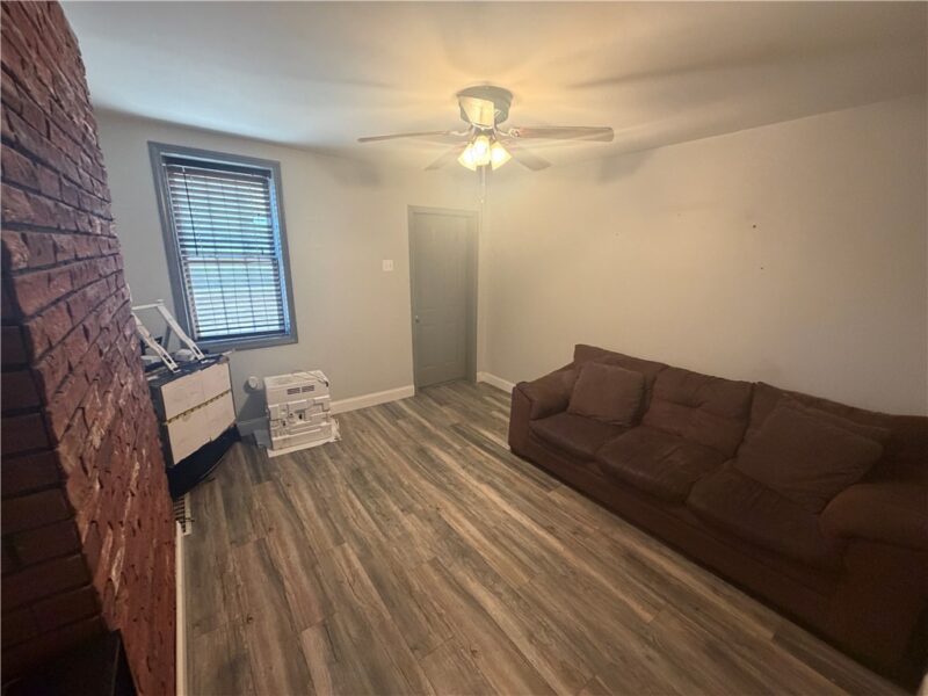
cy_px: 348
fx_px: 375
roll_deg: -0.7
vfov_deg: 85.7
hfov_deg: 102.1
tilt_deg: -15.4
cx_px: 464
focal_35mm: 14
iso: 500
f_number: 2.2
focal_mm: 2.22
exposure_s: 1/60
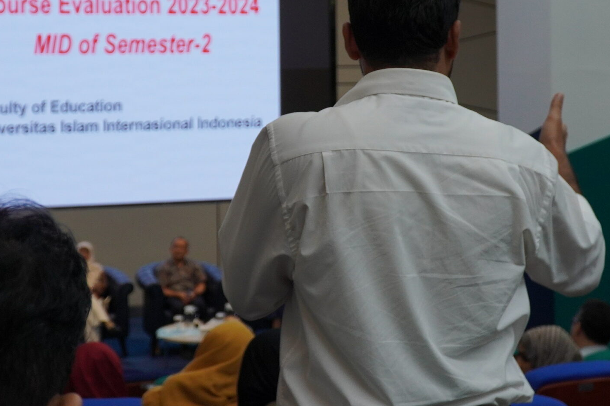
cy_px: 73
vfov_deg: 19.8
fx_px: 1150
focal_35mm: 68
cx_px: 260
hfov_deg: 29.7
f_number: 4
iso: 640
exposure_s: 1/160
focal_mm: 25
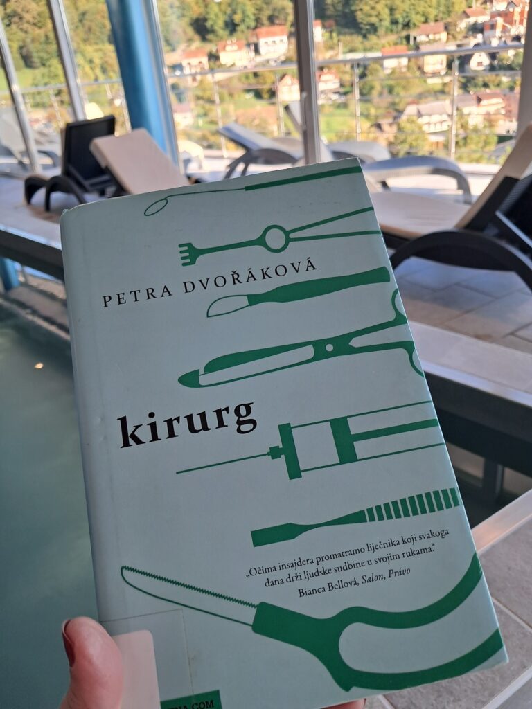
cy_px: 354
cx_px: 266
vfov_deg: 65.3
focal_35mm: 27
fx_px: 553
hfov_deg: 51.4
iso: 50
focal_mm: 4
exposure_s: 1/100
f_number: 1.8
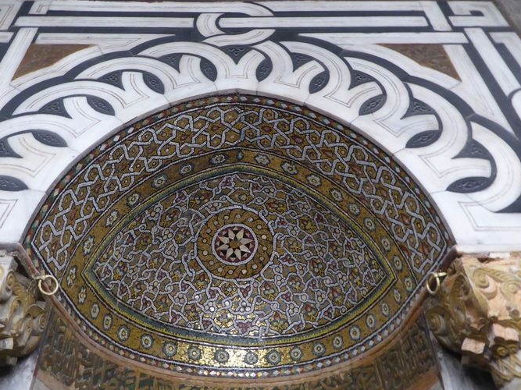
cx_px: 226
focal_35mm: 30
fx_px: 451
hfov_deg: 59.8
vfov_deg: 46.8
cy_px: 204
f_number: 3.3
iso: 400
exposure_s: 1/8
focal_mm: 4.3
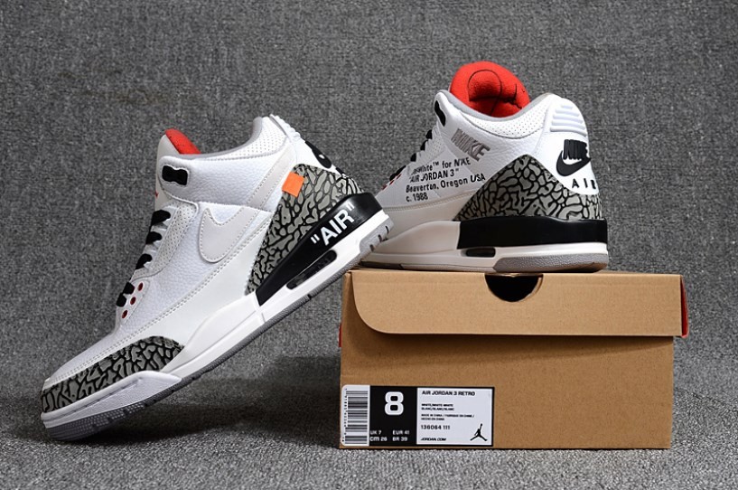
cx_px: 369
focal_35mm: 35
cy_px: 245
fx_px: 716
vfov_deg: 37.7
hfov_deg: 54.5
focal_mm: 35
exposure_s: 1/60
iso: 125
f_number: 9
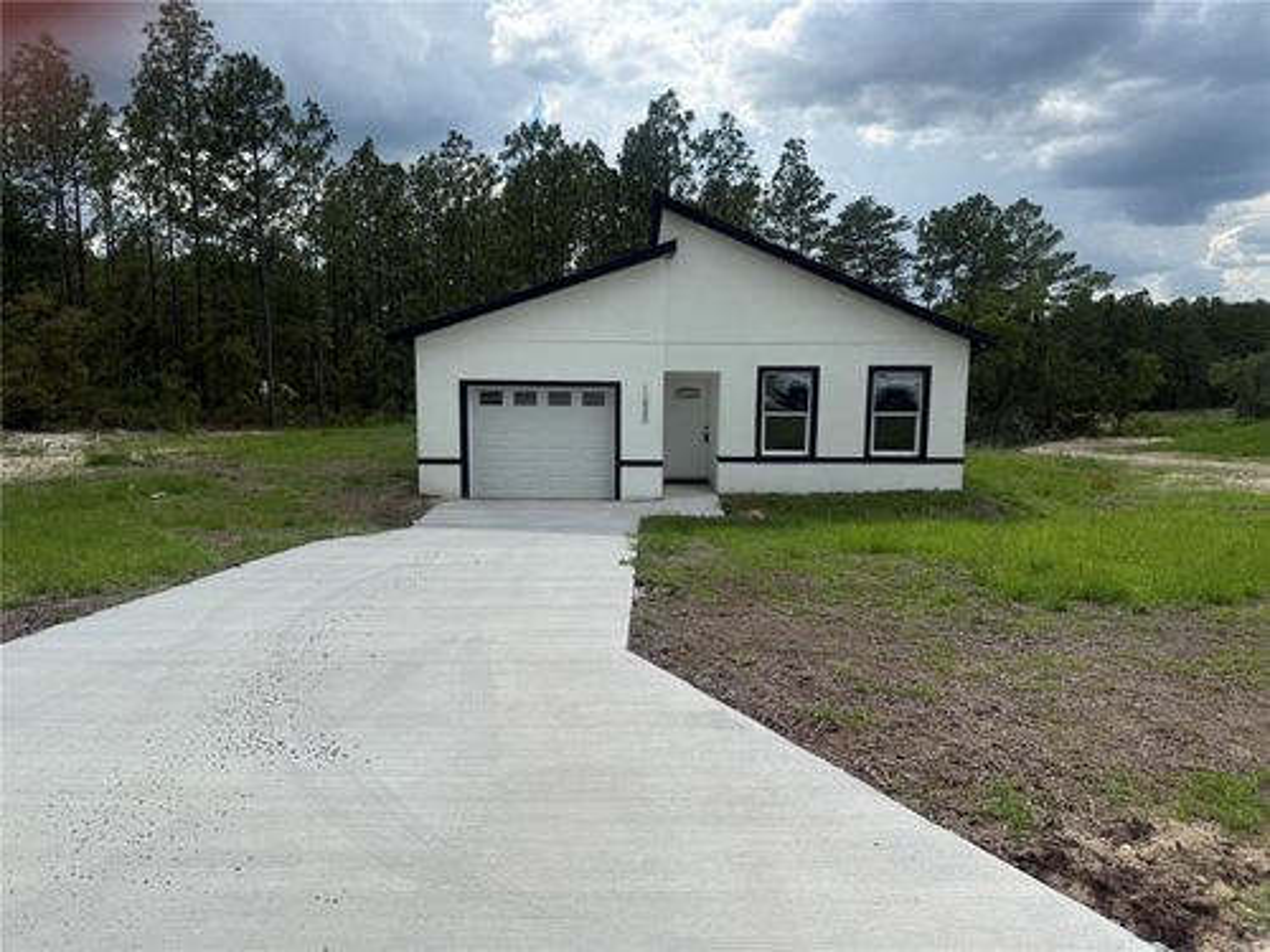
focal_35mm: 24
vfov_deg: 56.8
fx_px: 881
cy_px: 476
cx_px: 635
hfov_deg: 71.6
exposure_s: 1/6173
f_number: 1.78
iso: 80
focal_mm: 6.76
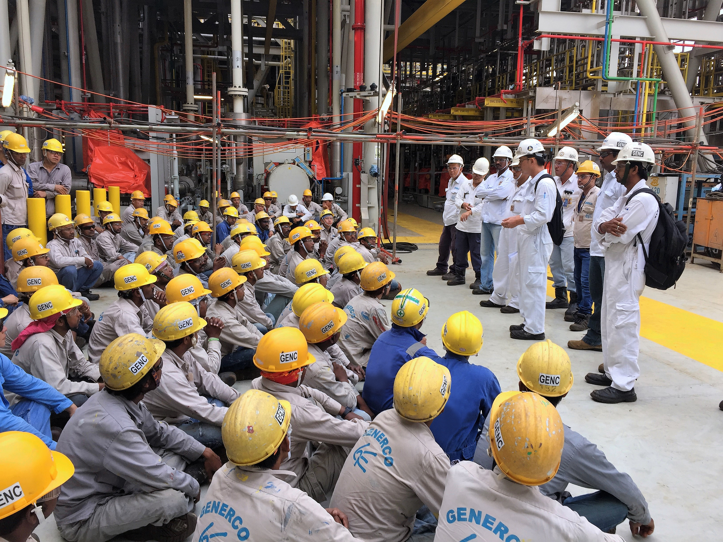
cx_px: 362
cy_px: 271
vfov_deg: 48.2
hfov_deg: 61.7
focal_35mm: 29
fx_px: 606
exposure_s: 1/125
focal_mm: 4.15
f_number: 2.2
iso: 32
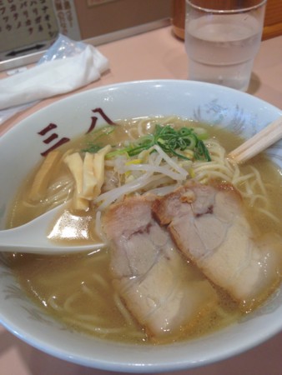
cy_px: 188
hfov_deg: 43.0
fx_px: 358
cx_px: 141
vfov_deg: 55.3
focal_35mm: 33
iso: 64
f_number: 2.4
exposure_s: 1/60
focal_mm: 4.12
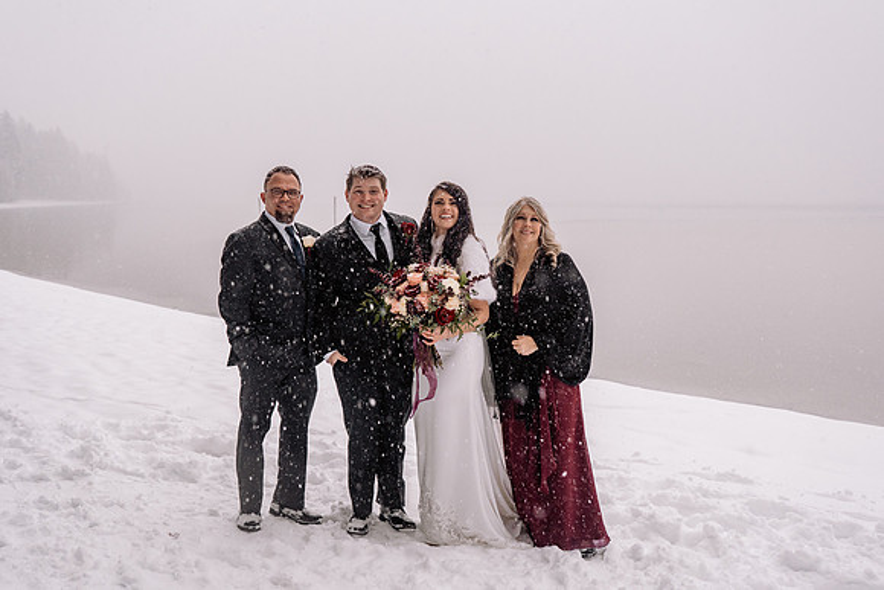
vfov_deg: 36.8
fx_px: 886
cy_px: 295
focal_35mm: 36
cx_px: 442
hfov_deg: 53.0
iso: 1250
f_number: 5
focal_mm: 35
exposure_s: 1/250
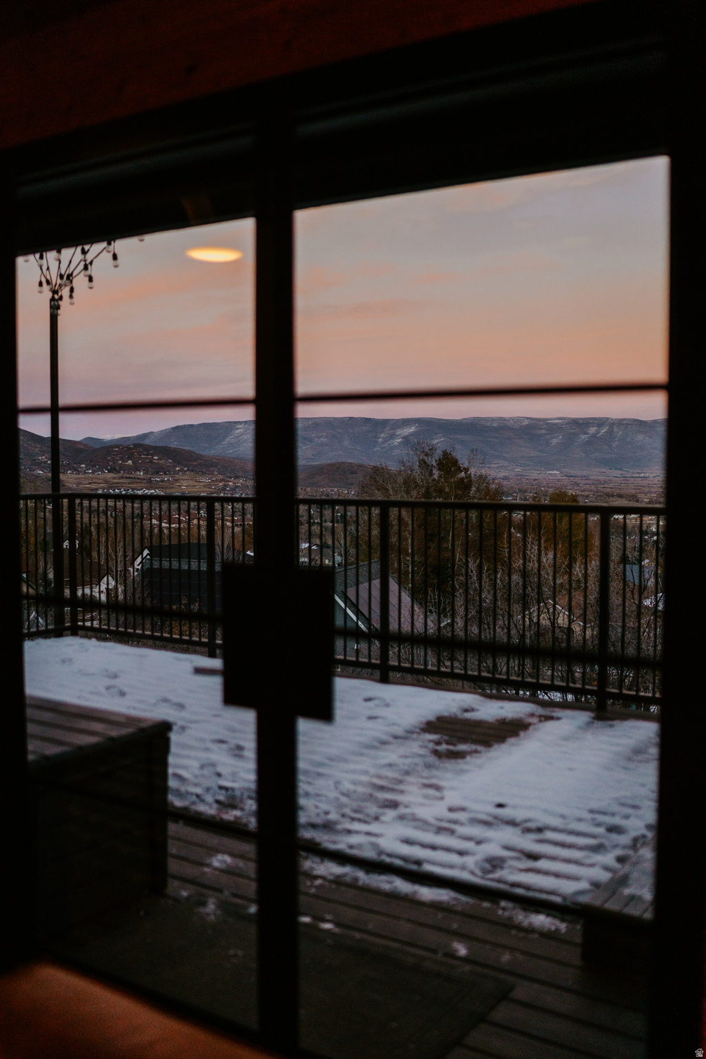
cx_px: 353
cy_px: 530
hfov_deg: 37.9
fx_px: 1030
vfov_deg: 54.4
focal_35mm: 35
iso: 1000
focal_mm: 35
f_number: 1.4
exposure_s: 1/4000
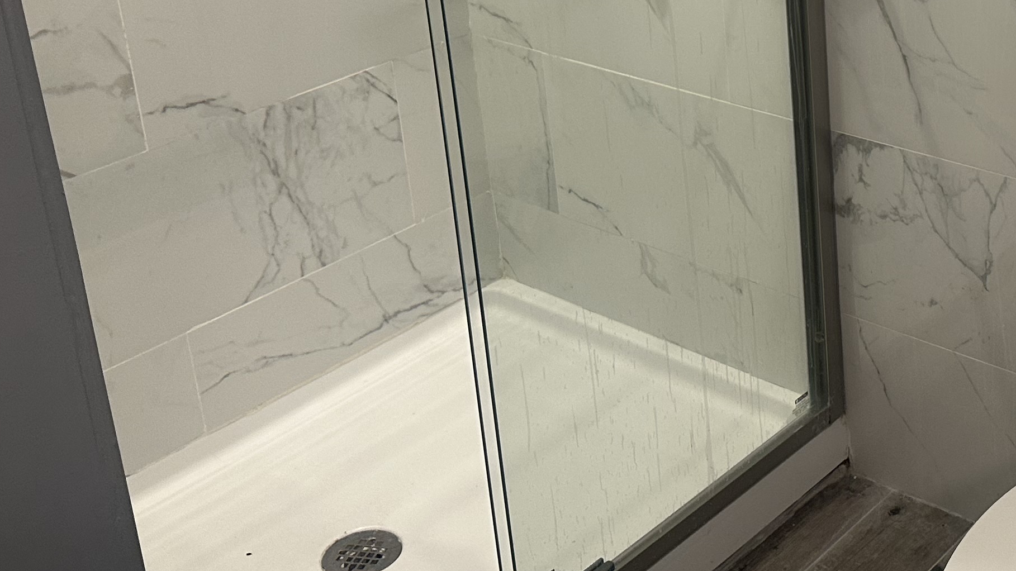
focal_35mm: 58
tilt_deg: -17.9
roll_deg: +2.2
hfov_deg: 33.9
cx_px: 930
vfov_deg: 20.0
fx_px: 1562
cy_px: -16
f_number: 1.78
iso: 160
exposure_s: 1/60
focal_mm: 6.86
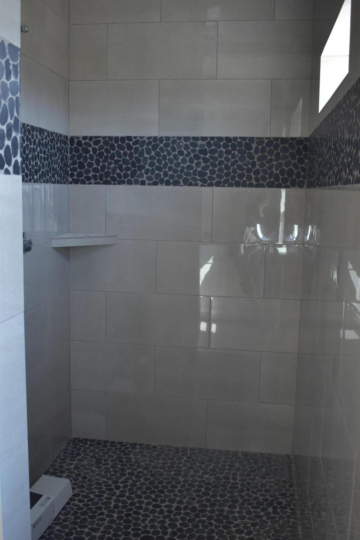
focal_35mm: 36
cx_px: 180
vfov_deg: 53.1
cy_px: 270
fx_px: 540
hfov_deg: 36.9
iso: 400
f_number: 4
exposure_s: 1/80
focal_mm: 24
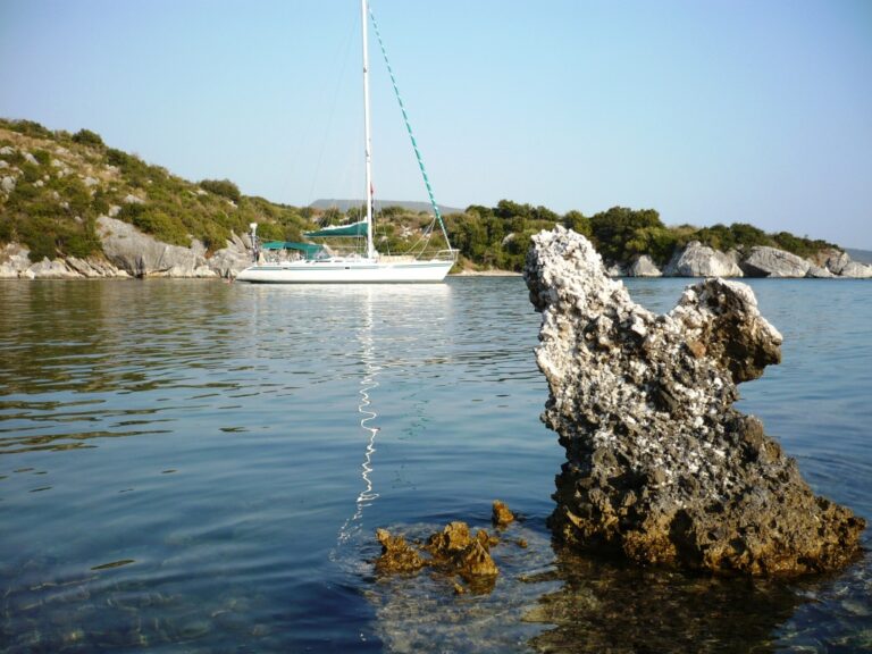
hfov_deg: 52.6
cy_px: 327
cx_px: 436
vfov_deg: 40.7
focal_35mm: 35
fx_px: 882
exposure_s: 1/800
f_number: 2.8
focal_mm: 5.8
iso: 100
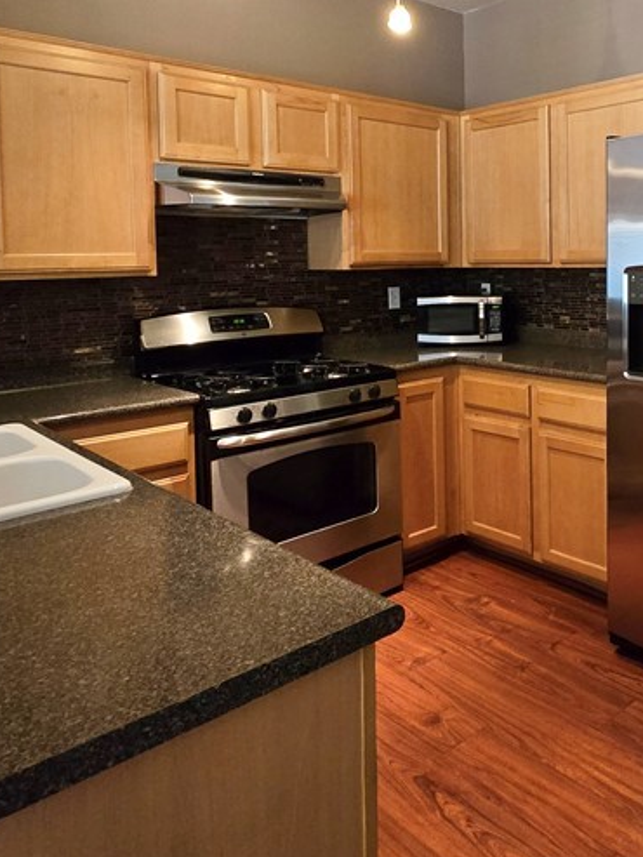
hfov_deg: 47.0
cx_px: 561
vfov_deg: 63.1
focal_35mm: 27
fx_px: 668
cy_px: 264
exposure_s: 1/60
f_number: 2.2
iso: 800
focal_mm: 2.2
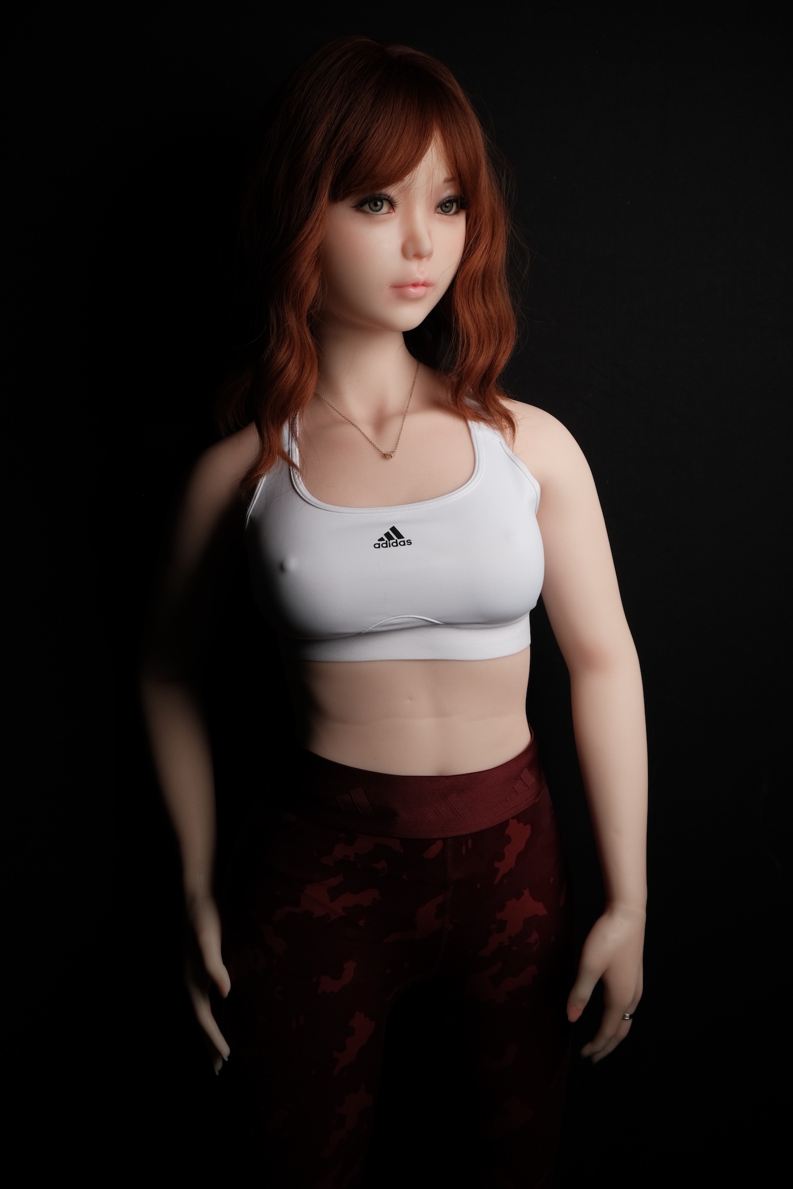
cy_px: 594
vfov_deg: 53.1
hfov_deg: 36.9
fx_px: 1189
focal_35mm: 36
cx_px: 396
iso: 160
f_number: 5.6
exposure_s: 1/250
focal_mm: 24.3
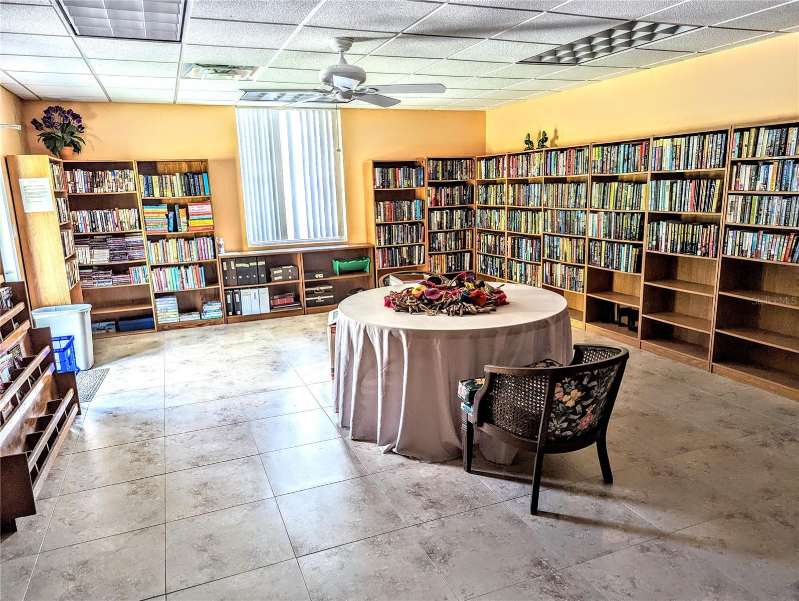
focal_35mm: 24
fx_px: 555
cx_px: 400
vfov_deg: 56.9
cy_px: 300
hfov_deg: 71.5
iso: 85
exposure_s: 1/56.3
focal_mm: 6.81
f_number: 1.85
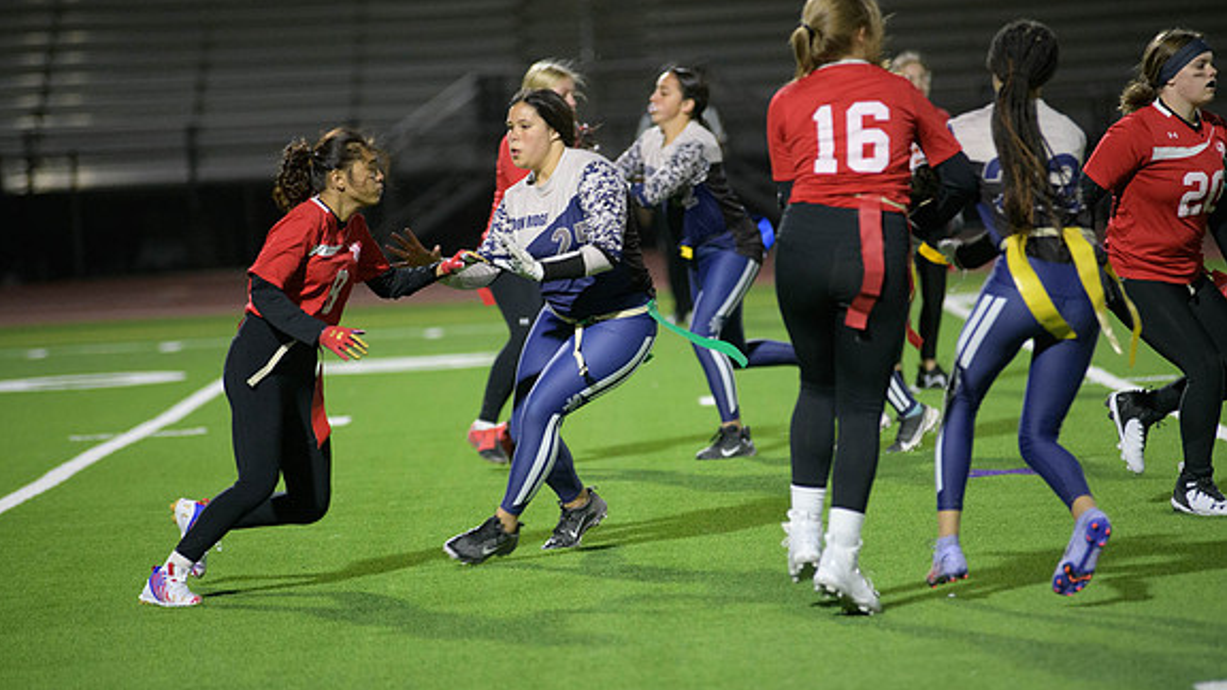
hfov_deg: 10.2
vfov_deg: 5.8
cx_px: 611
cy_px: 357
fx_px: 6865
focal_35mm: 211
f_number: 2.8
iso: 4000
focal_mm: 200
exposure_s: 1/640
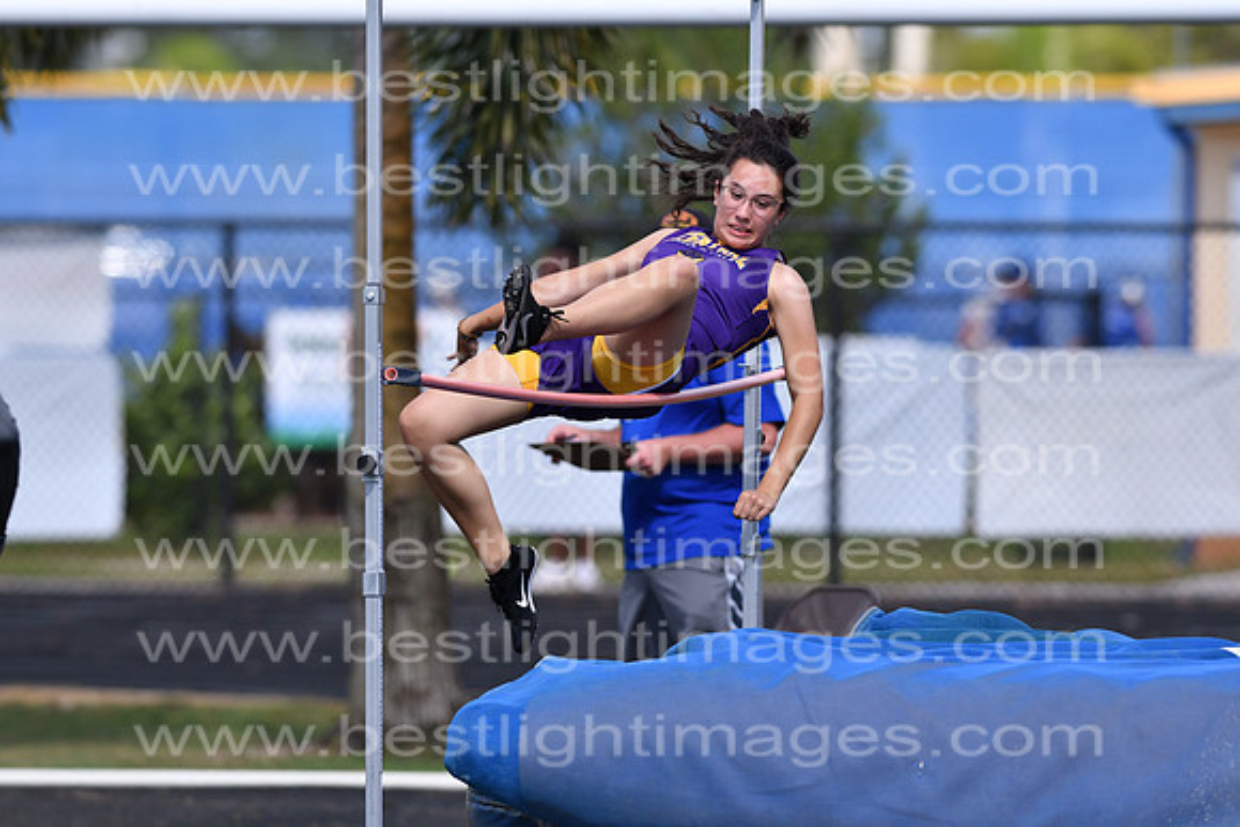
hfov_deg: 4.6
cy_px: 414
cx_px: 620
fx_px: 15503
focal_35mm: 450
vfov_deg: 3.1
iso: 400
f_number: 4
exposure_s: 1/5000
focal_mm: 300
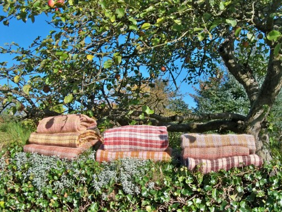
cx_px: 141
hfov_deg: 38.2
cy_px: 106
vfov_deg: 29.1
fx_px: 407
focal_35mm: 50
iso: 80
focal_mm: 8.8
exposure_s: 1/500
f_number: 3.8
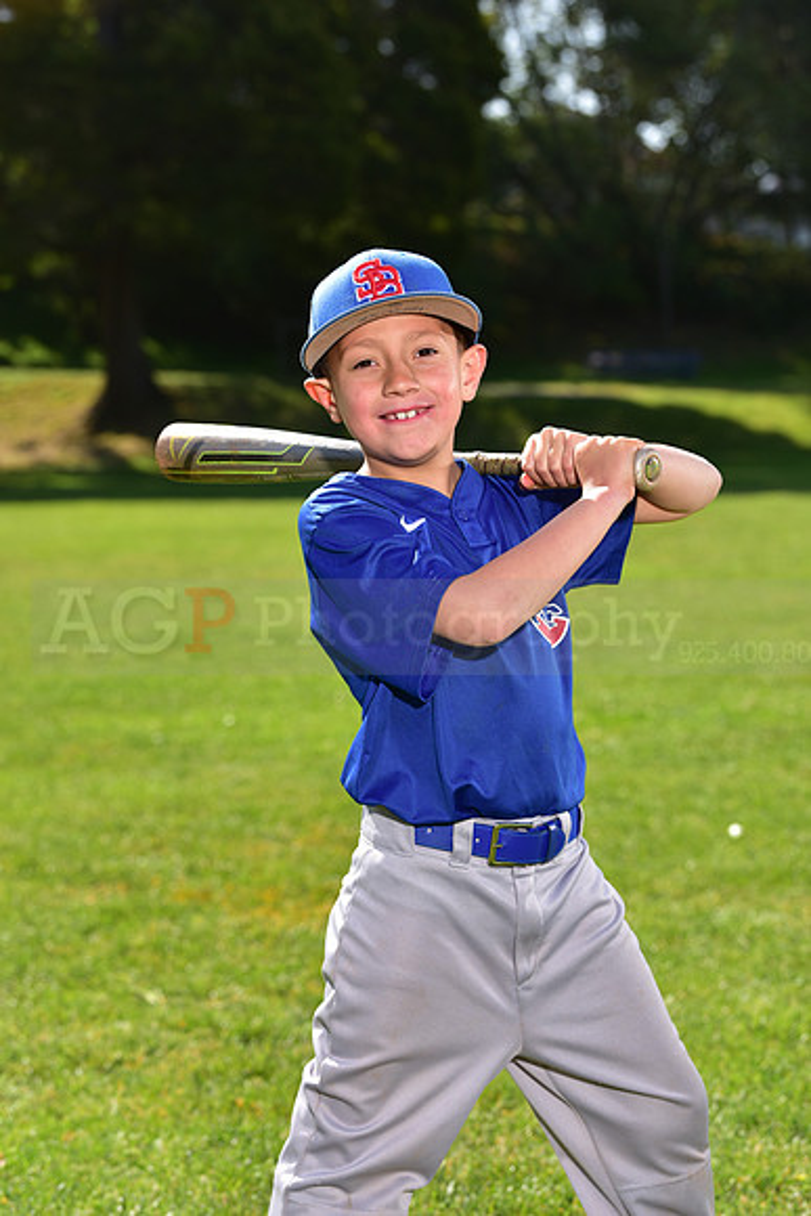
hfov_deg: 14.9
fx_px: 3107
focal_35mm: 92
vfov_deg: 22.1
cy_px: 608
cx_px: 406
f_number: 5.6
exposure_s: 1/250
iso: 80
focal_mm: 92
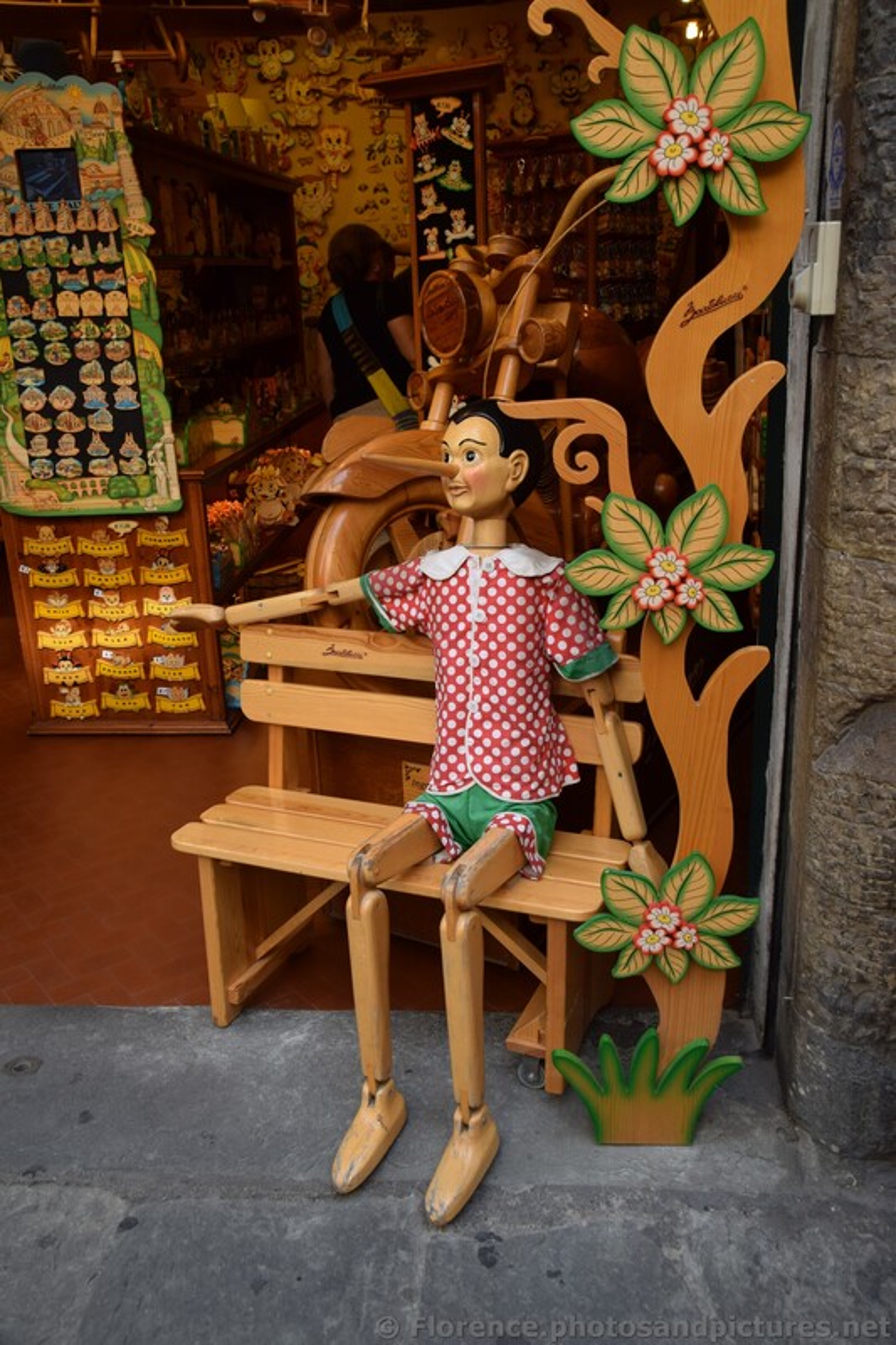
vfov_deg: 57.2
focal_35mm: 33
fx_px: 1232
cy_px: 672
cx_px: 448
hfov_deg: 40.0
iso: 400
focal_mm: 22
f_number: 7.1
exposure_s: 1/200
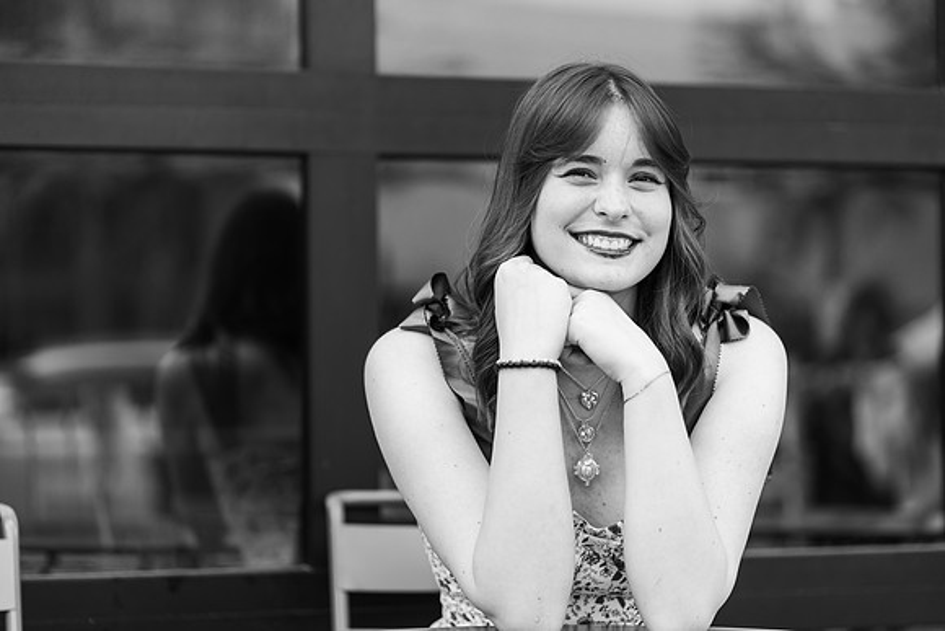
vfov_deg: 16.1
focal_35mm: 85
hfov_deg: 23.9
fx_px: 2232
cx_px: 472
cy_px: 316
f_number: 1.8
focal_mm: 85
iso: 250
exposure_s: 1/500
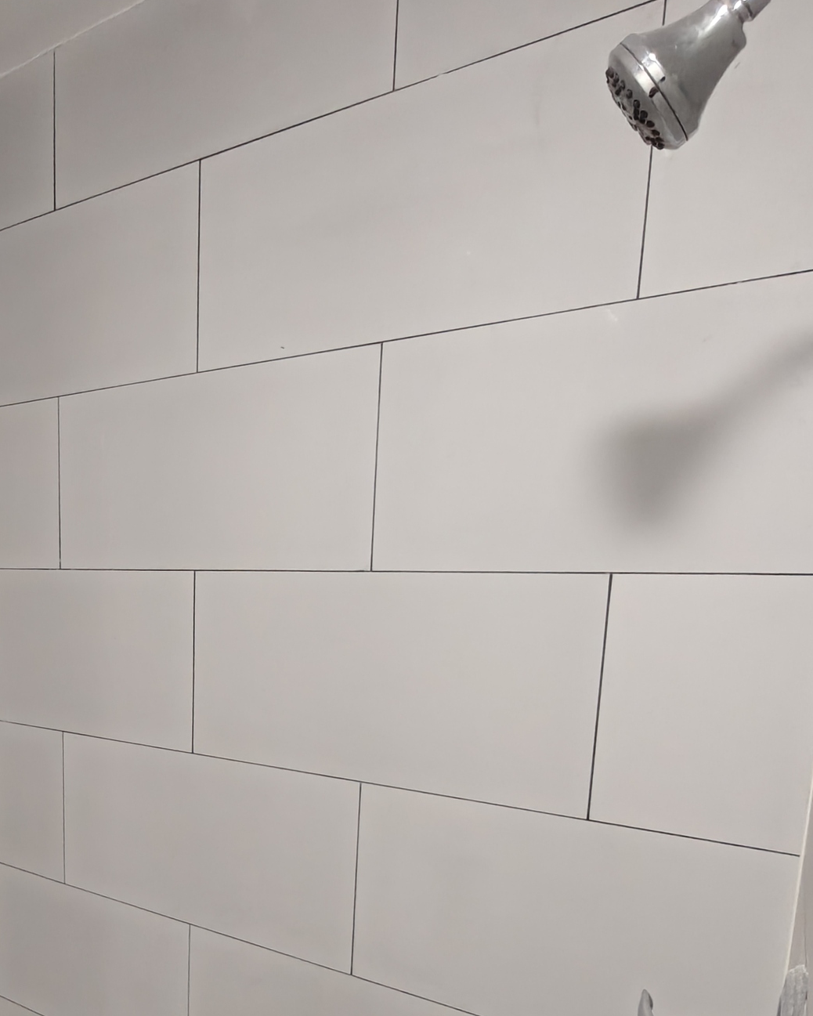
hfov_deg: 51.8
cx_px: 175
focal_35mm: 26
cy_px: 706
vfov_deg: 63.7
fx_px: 782
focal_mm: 2.3
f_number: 2
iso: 3200
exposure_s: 1/120
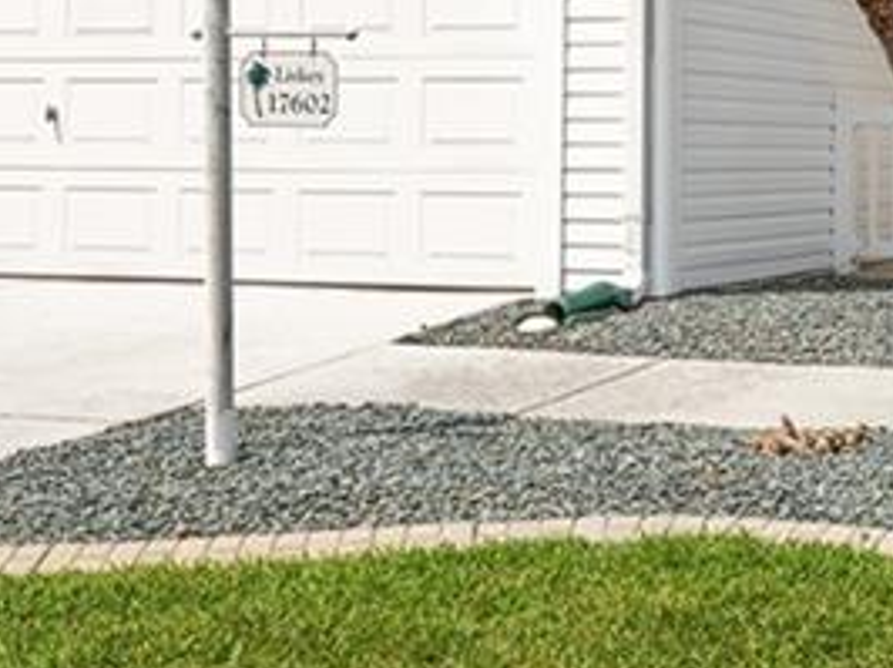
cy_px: 161
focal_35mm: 81
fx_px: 2088
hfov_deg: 22.4
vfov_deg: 18.1
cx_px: 1044
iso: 125
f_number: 8
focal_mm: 14
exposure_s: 1/60
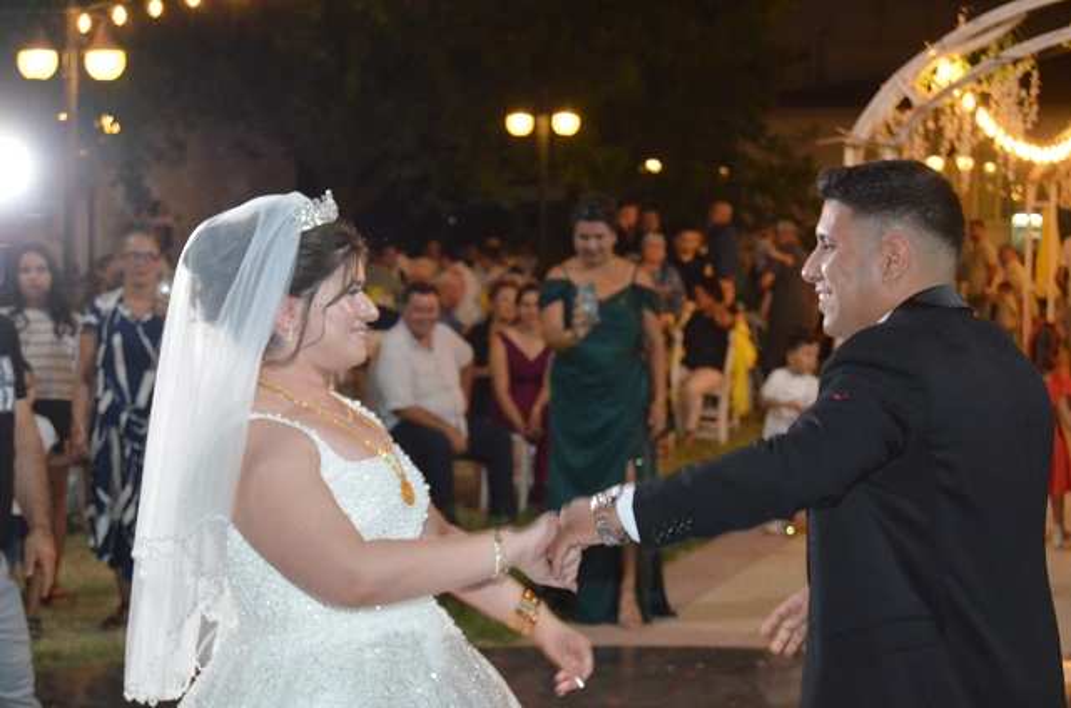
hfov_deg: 26.1
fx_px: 2315
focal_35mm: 78
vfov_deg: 17.4
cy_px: 354
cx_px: 536
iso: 3200
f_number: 5.6
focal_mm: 52
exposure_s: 1/60
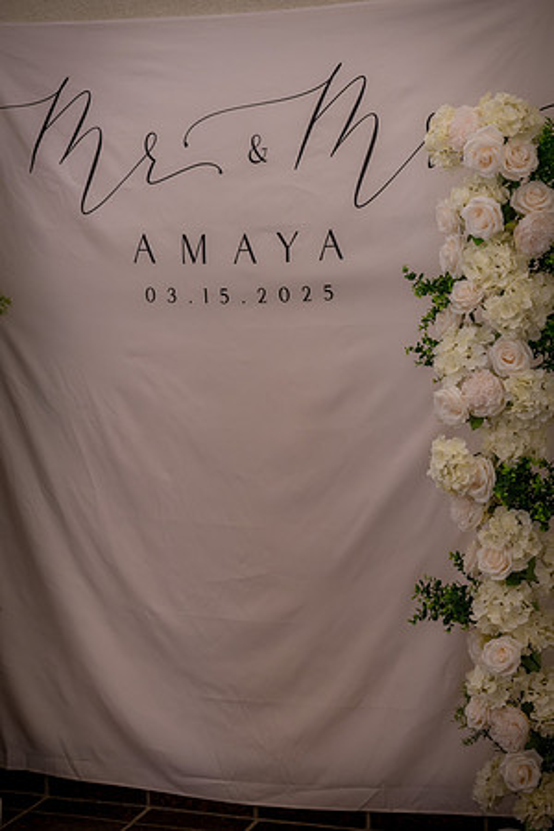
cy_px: 416
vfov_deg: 28.8
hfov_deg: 19.5
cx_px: 277
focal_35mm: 70
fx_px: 1616
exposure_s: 1/60
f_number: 5.6
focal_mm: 70
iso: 400
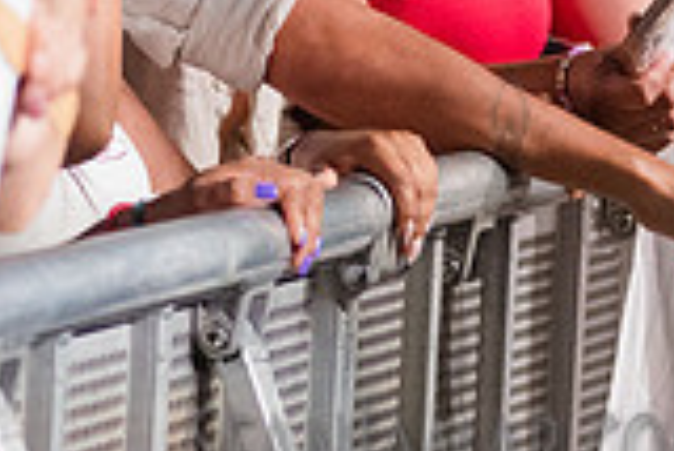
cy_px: -268
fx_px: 6783
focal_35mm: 362
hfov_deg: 5.7
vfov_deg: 3.8
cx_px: 506
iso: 6400
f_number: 4
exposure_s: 1/800
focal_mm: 100
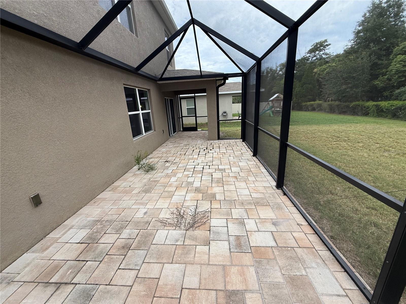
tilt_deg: -17.4
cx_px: 203
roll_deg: +2.9
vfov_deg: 85.7
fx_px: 164
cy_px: 152
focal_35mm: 14
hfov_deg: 102.1
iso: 50
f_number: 2.2
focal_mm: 2.22
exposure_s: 1/455
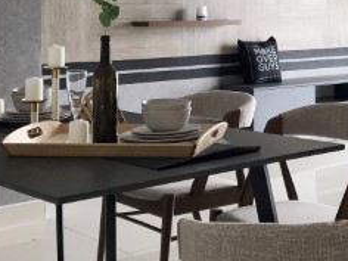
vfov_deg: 19.0
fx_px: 764
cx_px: 265
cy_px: 15
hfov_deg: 25.3
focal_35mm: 76
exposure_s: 1/100
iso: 25
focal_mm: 3.99
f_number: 1.8
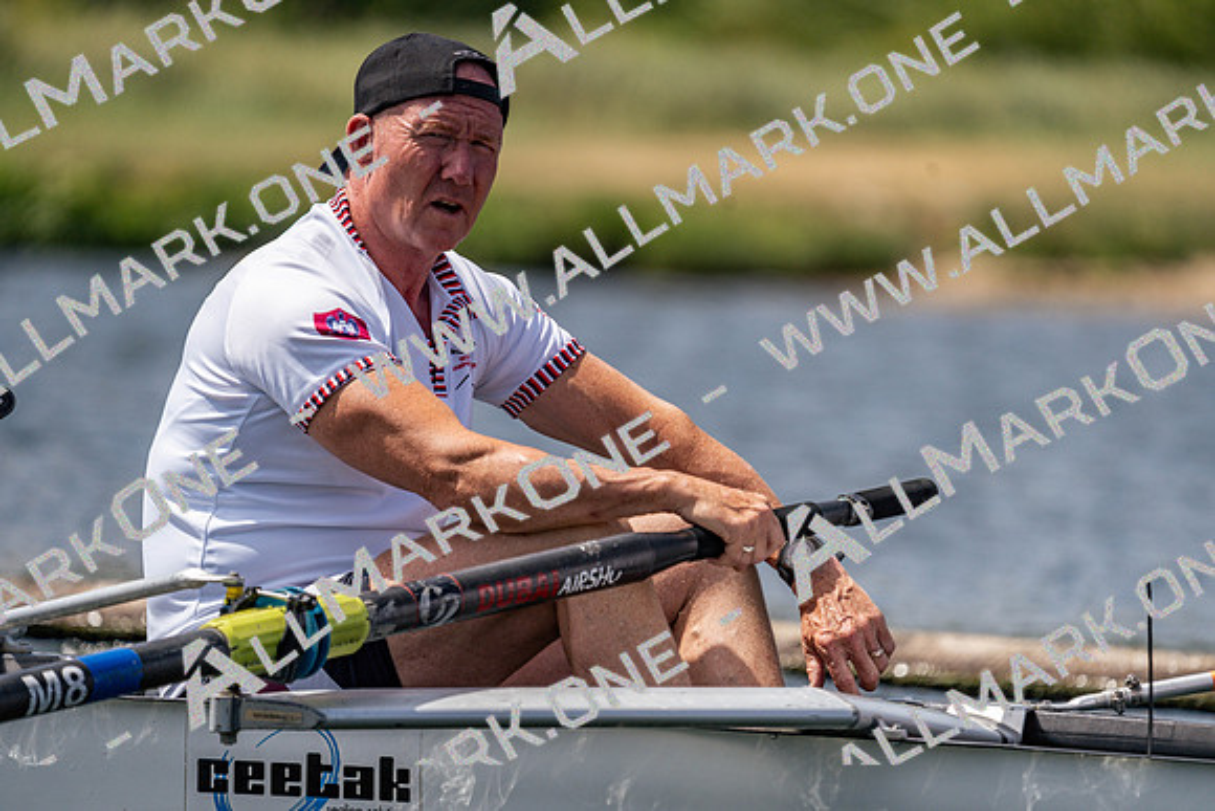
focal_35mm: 518
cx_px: 608
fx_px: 17486
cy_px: 406
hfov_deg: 4.0
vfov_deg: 2.7
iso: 250
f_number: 6.3
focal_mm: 518
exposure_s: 1/2000
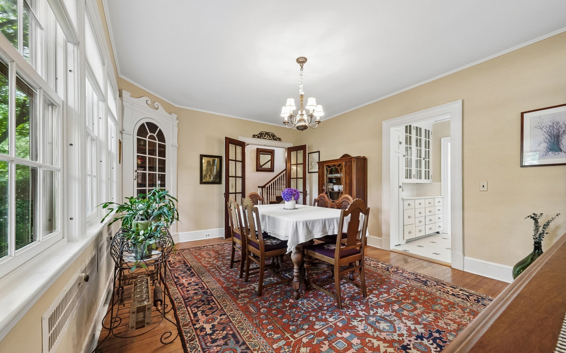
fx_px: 201
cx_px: 283
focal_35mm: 13
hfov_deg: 109.4
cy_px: 180
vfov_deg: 82.8
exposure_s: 1/1.67
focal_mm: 12
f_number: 11
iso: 400
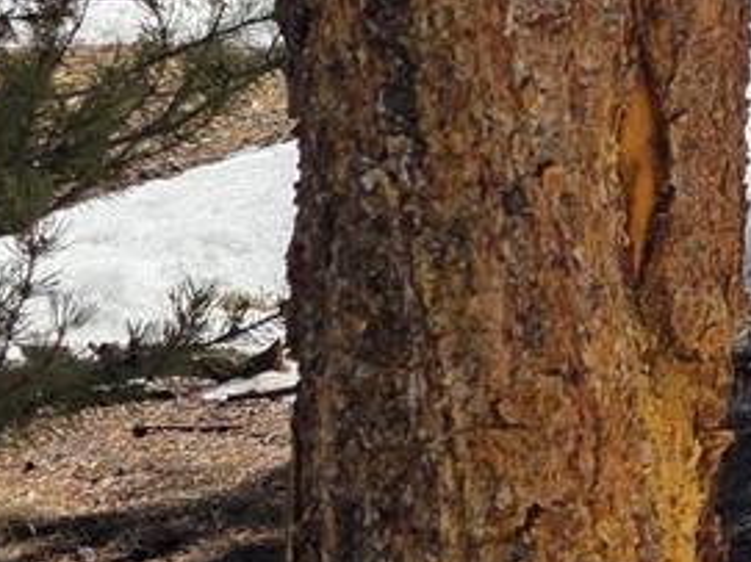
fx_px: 2949
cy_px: -269
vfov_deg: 10.5
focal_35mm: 136
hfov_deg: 12.4
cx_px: 1605
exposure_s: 1/5296
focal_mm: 6.3
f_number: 1.7
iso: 80
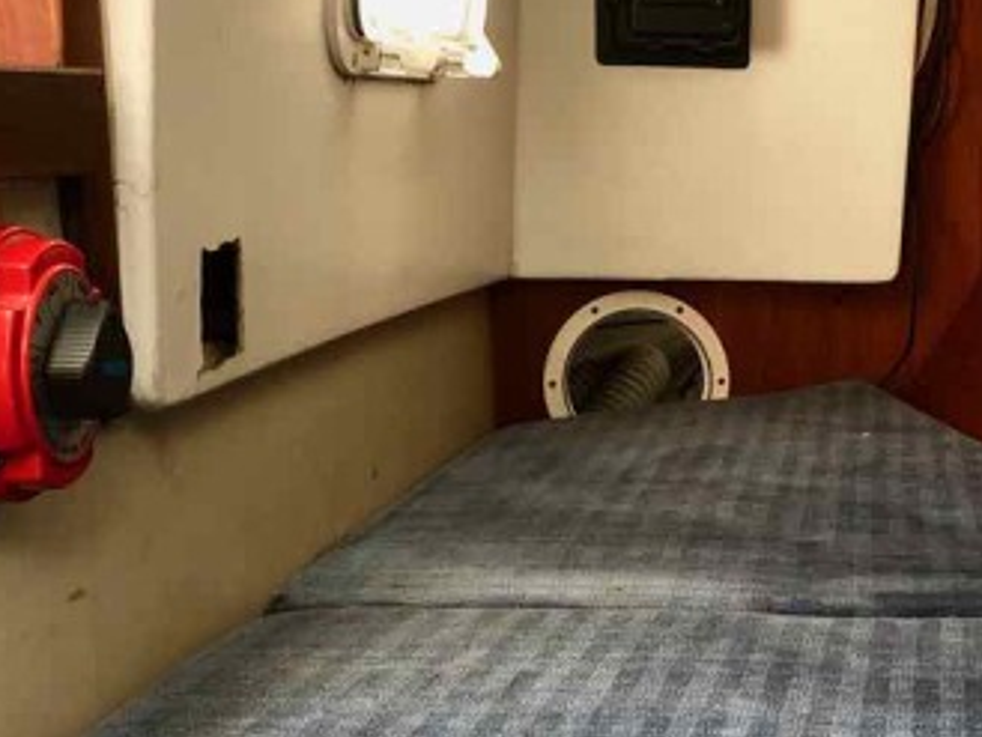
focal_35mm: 68
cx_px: 842
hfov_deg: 27.7
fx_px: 1930
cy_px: 445
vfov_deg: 21.6
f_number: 1.8
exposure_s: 1/15
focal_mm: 3.99
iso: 80
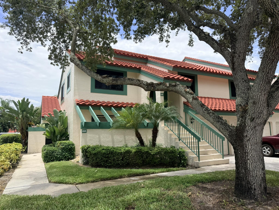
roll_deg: +0.7
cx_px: 140
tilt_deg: +7.3
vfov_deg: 56.8
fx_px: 193
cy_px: 105
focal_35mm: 24
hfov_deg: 71.6
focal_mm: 6.76
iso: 80
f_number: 1.78
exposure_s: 1/3953
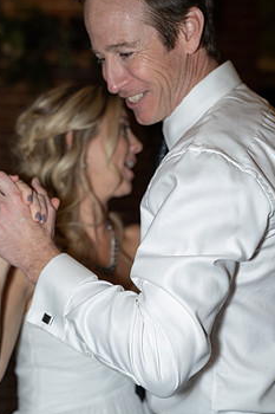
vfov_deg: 31.8
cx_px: 159
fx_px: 723
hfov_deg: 21.5
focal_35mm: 63
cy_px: 250
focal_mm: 49
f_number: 2.8
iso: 2000
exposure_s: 1/125
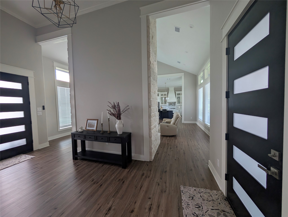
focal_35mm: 12
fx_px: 100
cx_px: 144
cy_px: 108
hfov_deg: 110.5
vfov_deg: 94.6
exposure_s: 1/120
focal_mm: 2.02
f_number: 1.7
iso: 39
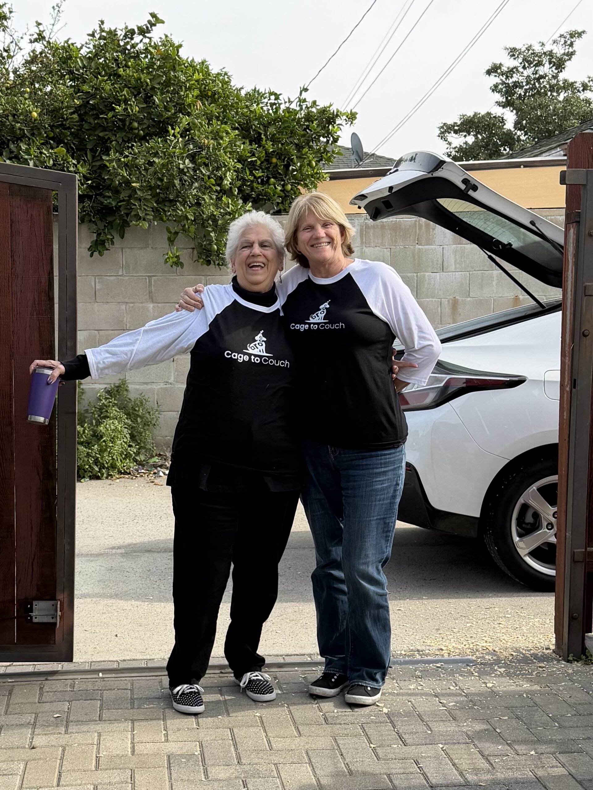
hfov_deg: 56.8
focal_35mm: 24
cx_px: 296
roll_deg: +0.6
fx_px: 548
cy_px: 395
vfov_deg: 71.6
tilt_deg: -6.0
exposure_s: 1/2525
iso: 100
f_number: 1.78
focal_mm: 6.76
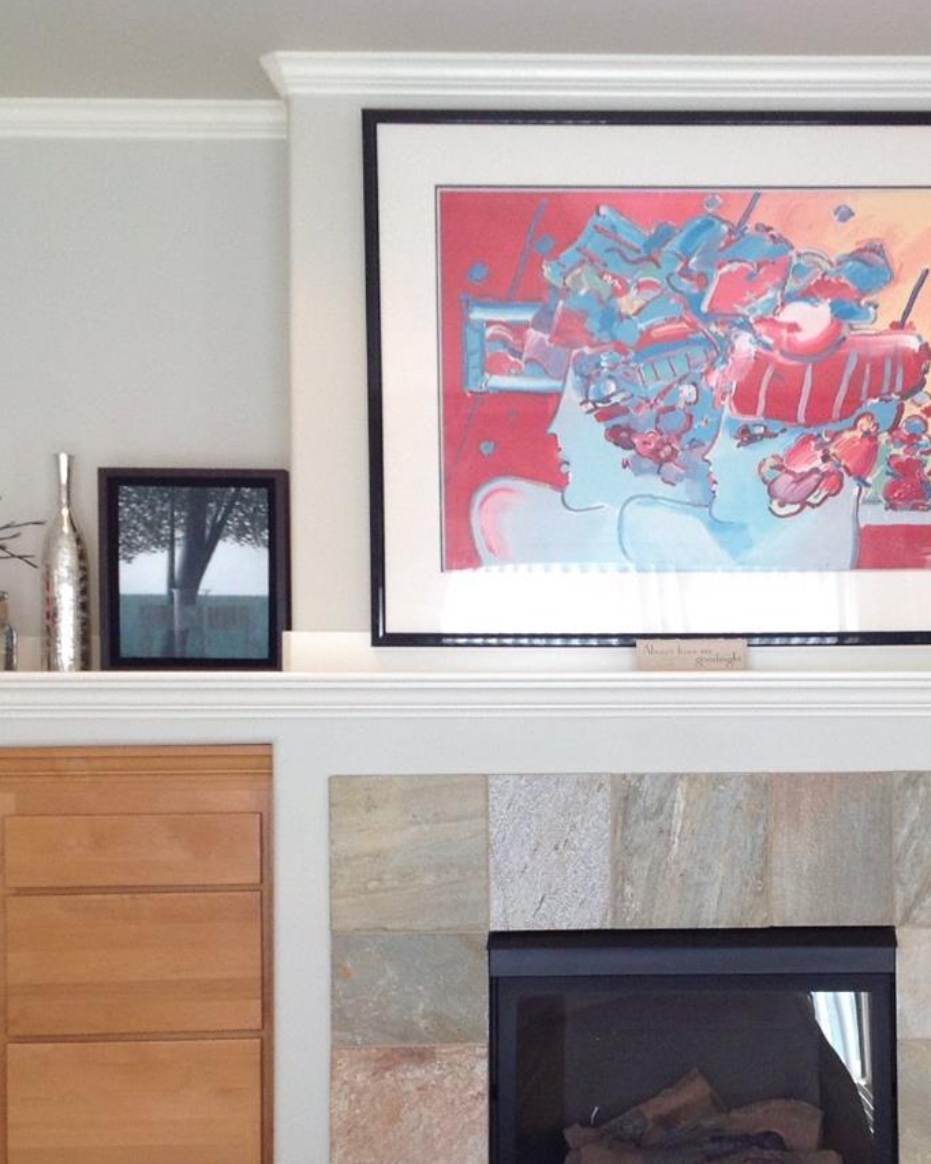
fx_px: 2067
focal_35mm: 60
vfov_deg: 31.3
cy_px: 745
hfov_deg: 25.1
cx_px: 695
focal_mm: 4.28
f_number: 2.4
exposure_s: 1/60
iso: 64
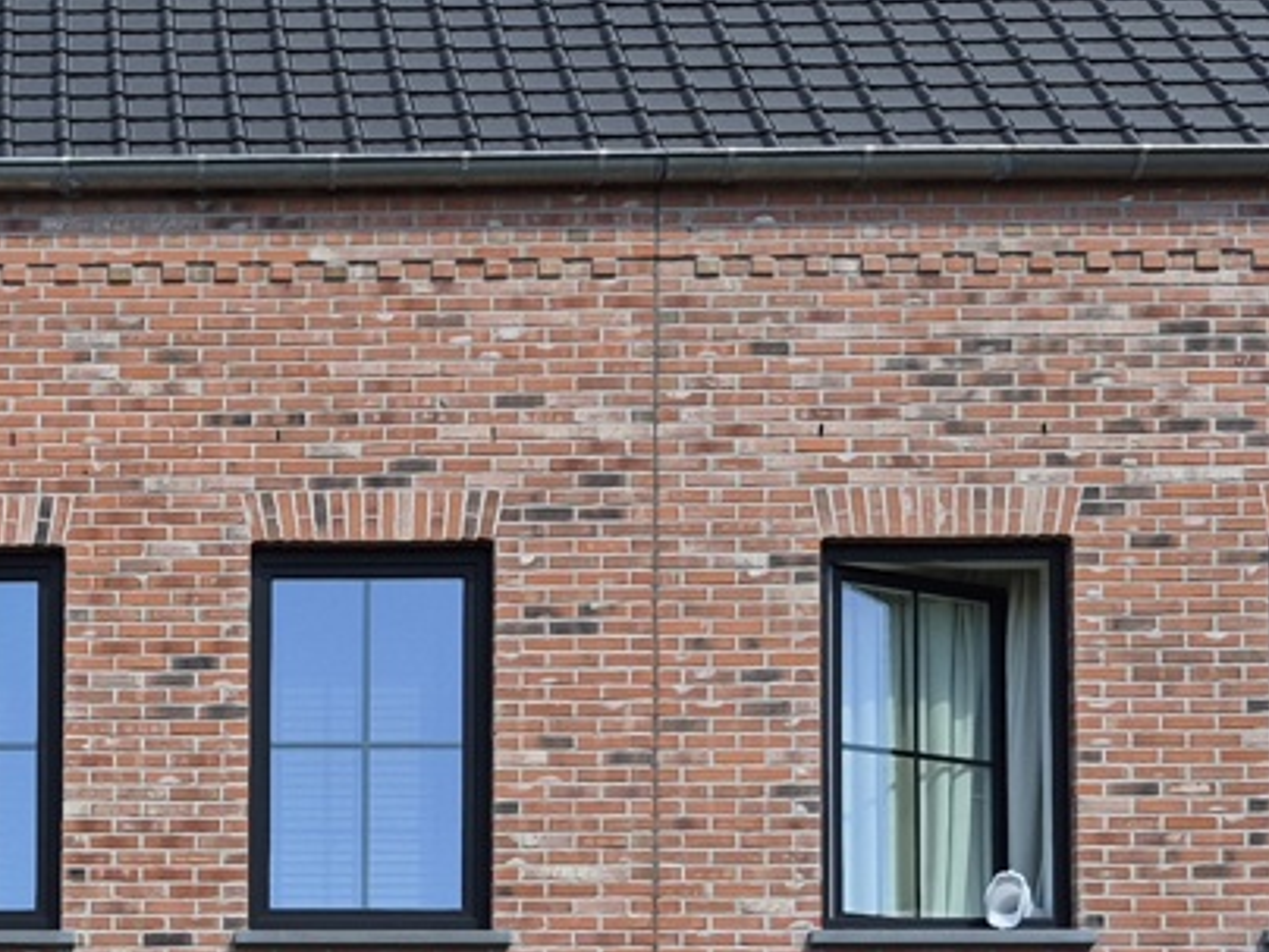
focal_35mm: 91
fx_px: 3336
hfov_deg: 20.5
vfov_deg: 15.3
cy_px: 1313
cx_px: -151
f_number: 1.8
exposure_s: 1/3216
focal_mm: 5.4
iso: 80
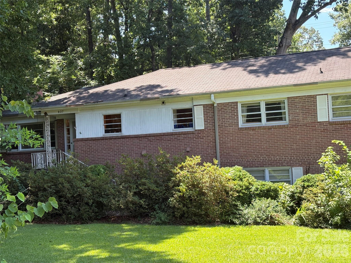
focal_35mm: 52
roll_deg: +3.4
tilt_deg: +2.1
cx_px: 176
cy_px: 132
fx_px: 527
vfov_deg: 28.0
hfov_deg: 36.8
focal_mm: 5.96
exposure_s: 1/341
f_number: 1.6
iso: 32
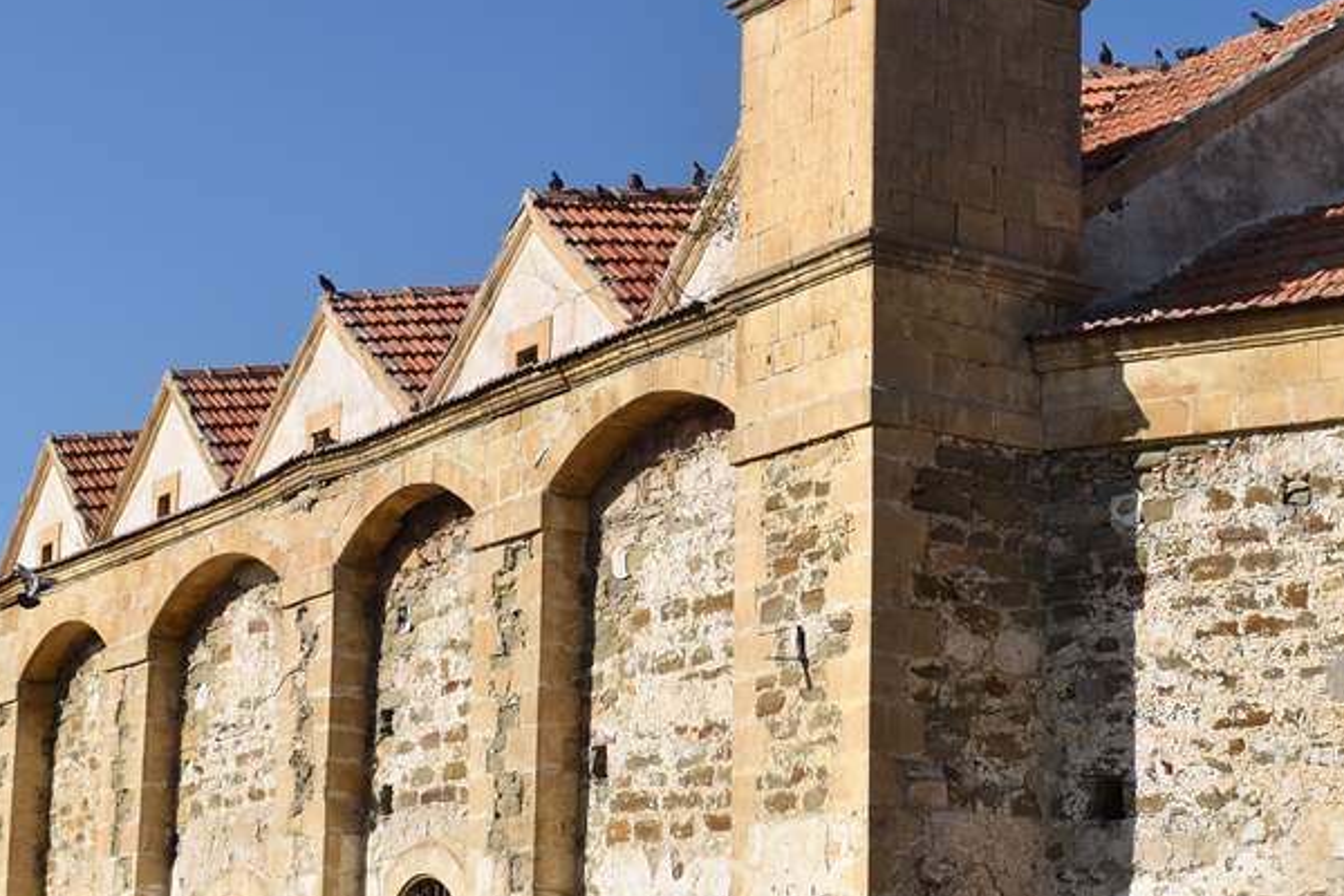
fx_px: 2800
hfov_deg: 26.8
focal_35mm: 75
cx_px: 895
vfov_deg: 18.2
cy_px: 502
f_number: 10
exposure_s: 1/400
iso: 100
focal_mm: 25
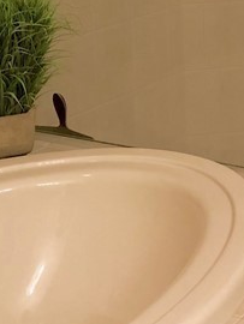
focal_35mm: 106
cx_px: 224
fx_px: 995
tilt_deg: -8.6
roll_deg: +1.4
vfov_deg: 17.9
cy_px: -23
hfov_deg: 13.8
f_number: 1.8
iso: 40
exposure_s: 1/15
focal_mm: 3.99
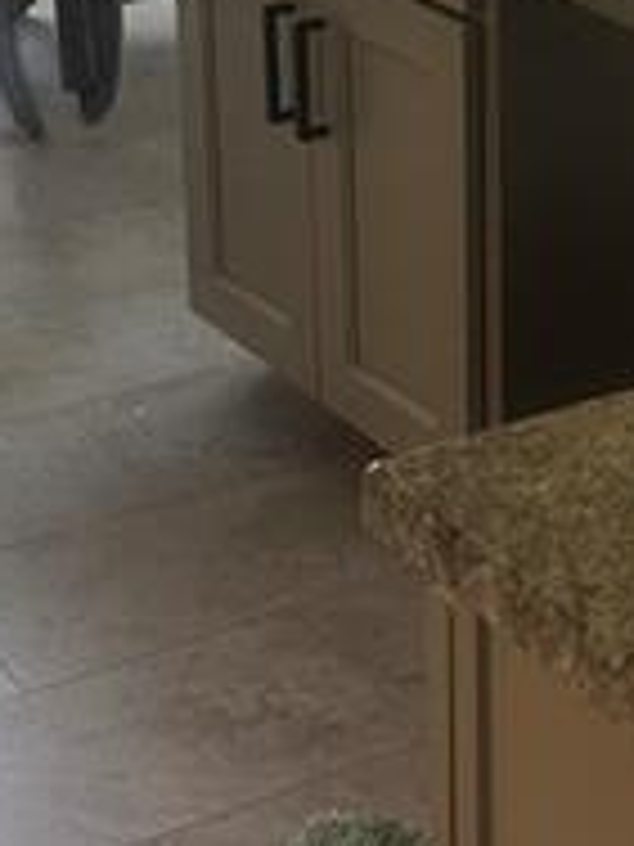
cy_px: 4
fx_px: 2589
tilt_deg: -17.1
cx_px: 697
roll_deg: -0.1
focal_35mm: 106
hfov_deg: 13.7
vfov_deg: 18.1
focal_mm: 5.1
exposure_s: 1/60
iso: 125
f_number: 1.6
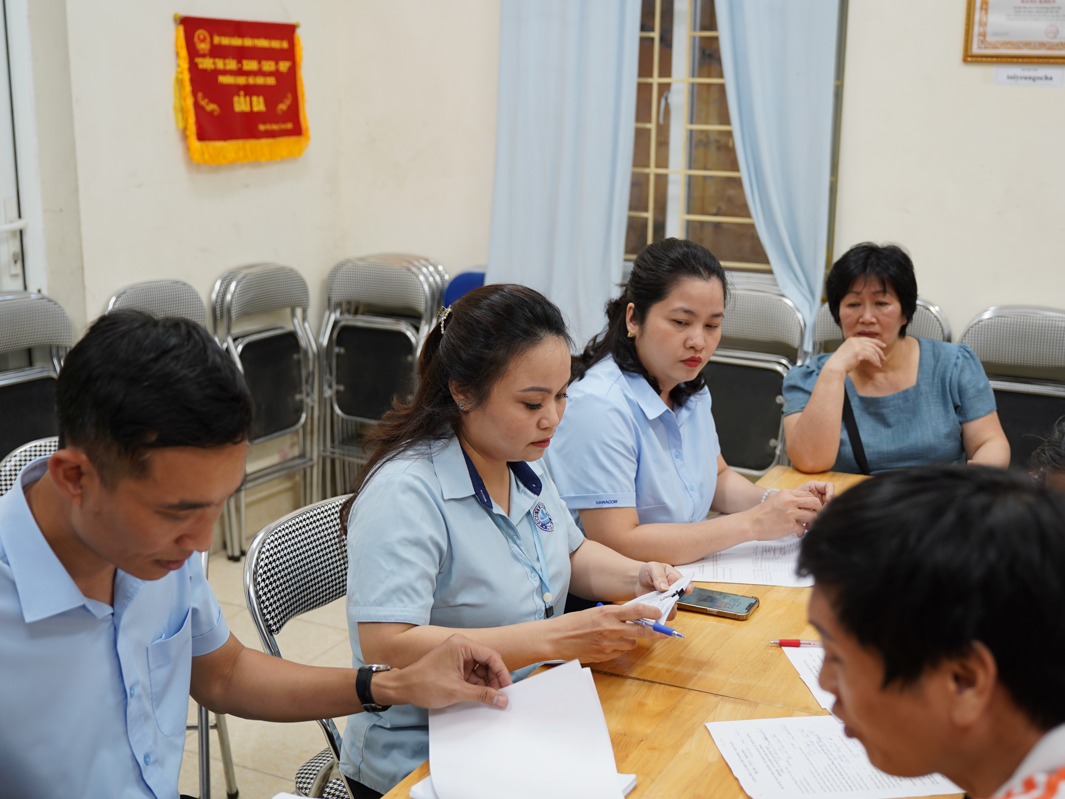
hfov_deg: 46.6
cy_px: 460
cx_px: 618
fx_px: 1231
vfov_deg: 35.9
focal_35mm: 40
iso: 200
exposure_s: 1/30
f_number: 2.8
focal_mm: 28
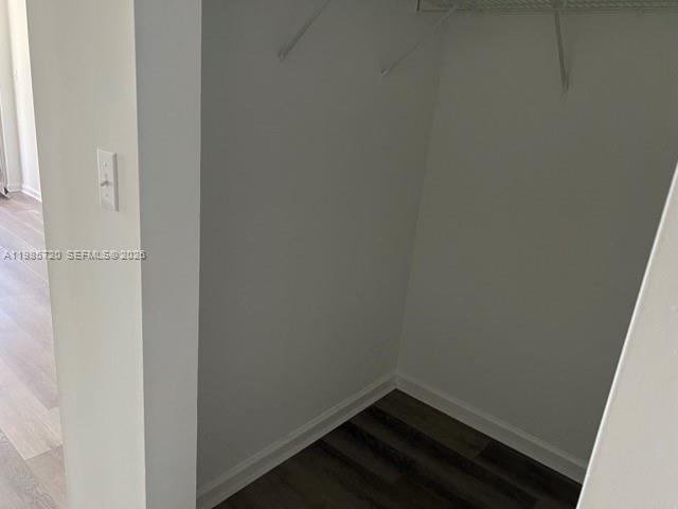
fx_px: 509
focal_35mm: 26
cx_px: 339
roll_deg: -5.1
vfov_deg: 53.1
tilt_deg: -17.9
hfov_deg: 67.3
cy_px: 254
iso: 250
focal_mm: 5.7
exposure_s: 1/60
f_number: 1.5
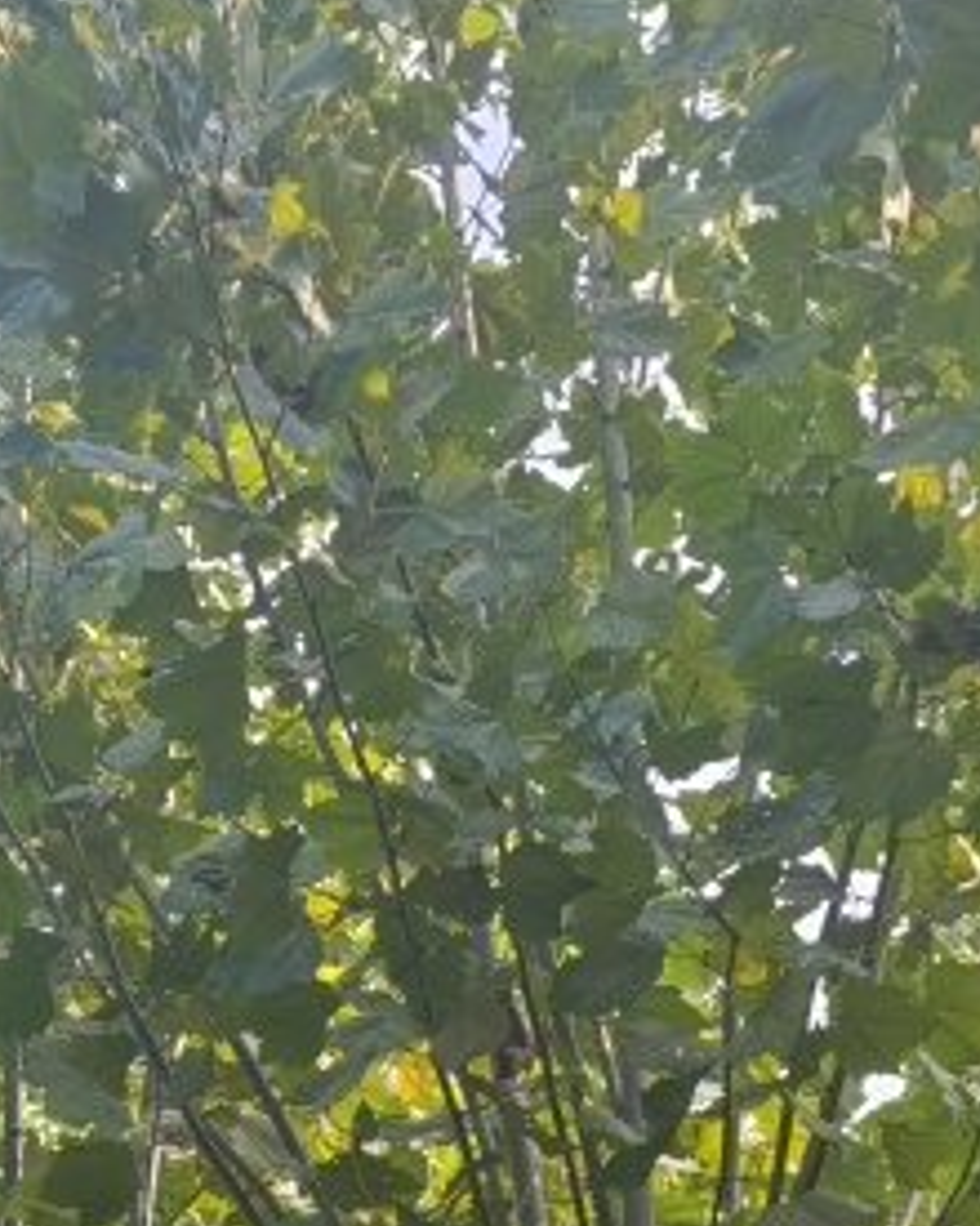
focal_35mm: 87
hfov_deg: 17.7
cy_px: 1286
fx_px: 3154
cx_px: 450
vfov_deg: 21.1
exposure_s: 1/166
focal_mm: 5.5
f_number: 1.75
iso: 100
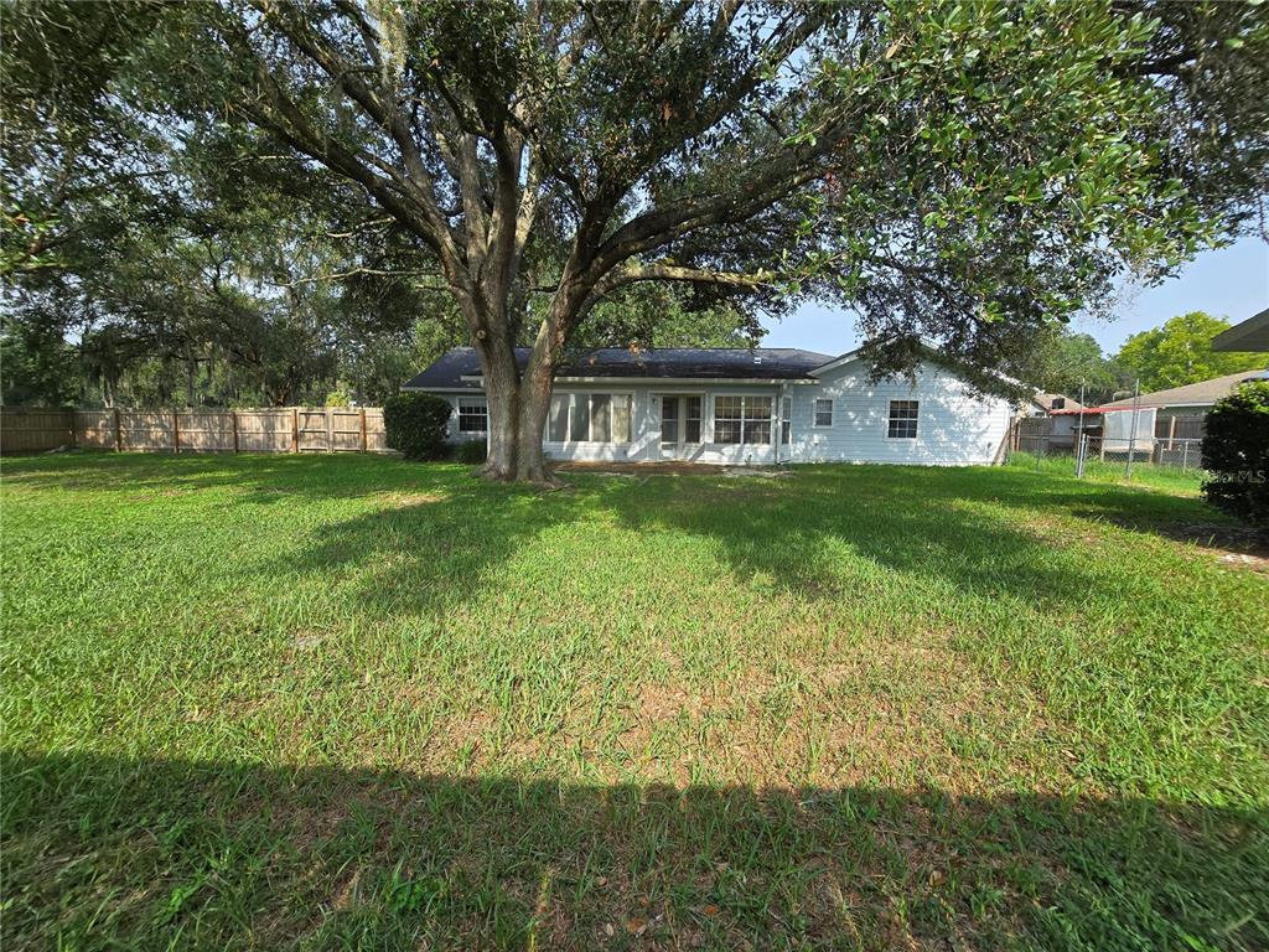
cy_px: 476
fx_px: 477
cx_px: 634
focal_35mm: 13
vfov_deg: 89.9
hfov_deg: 106.2
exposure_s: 1/765
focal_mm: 2.2
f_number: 2.2
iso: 50
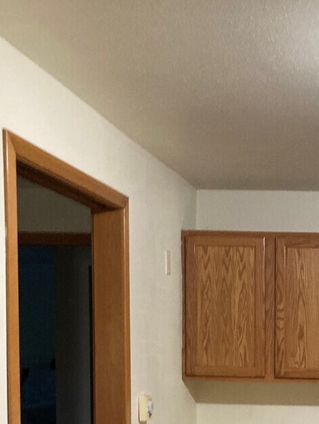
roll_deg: +0.4
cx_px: 343
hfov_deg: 21.8
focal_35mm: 64
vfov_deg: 28.7
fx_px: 786
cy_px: 408
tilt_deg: -2.5
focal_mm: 3.99
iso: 250
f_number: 1.8
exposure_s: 1/40
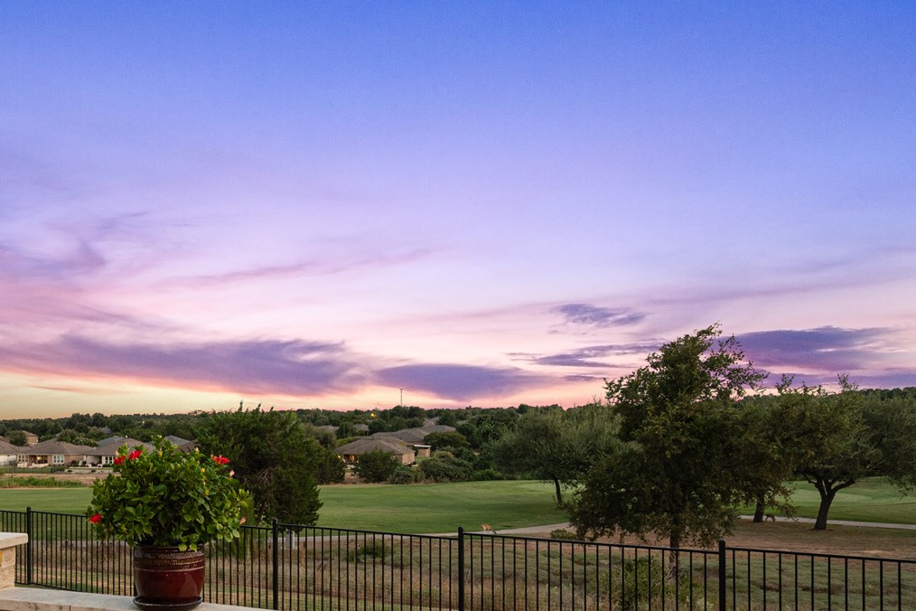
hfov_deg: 58.1
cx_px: 209
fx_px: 763
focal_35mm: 30
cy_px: 423
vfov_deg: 42.8
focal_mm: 14
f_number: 8
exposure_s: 1/5
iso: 800
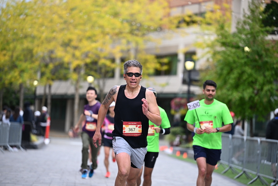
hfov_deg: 15.2
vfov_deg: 10.2
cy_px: 93
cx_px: 139
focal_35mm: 135
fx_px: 1043
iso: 640
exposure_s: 1/2000
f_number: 2.8
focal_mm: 135
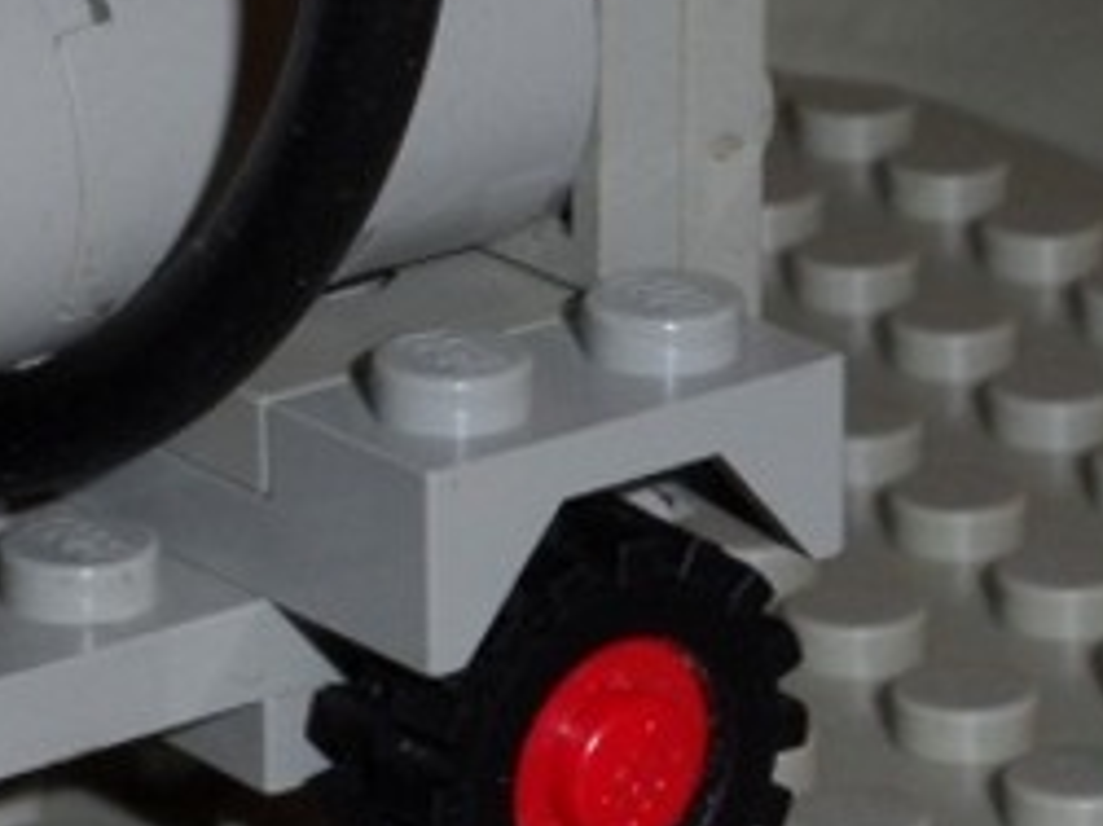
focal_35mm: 262
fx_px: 8344
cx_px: -374
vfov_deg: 5.7
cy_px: 220
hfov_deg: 7.5
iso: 100
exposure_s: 1/20
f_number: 7.7
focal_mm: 11.9
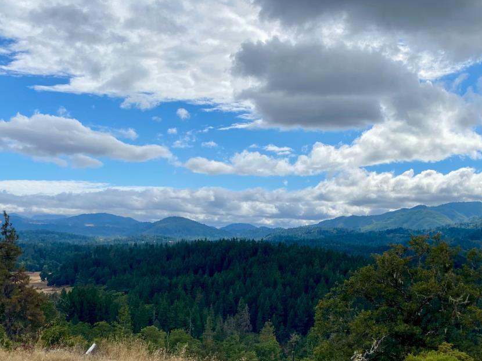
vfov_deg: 29.9
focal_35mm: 47
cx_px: 268
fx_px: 654
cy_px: 306
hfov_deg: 40.4
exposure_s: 1/4444
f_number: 1.8
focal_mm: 4.25
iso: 32
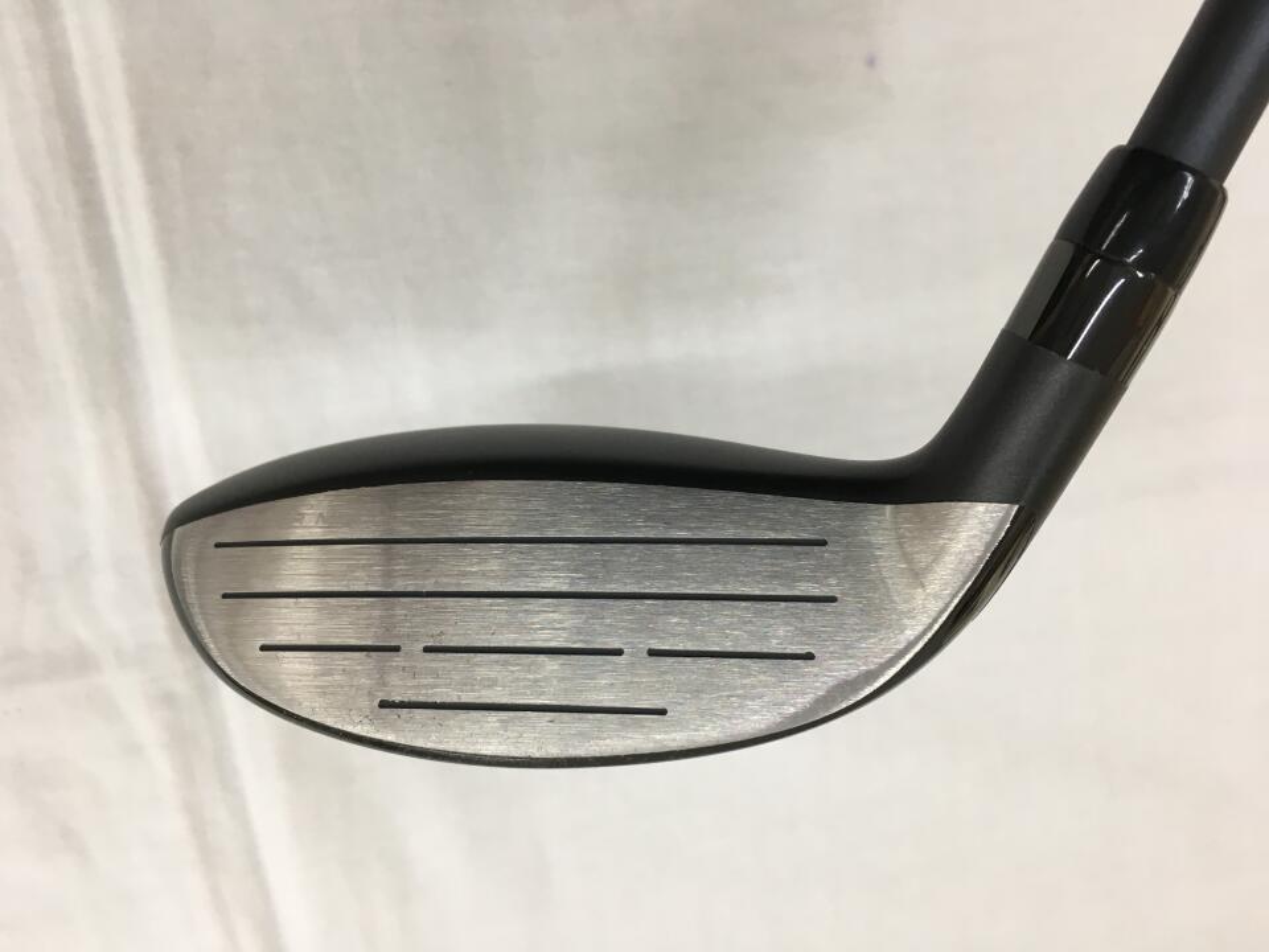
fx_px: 1063
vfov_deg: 48.2
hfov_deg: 61.7
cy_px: 476
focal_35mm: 29
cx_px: 634
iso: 32
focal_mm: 4.15
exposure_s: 1/33
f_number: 2.2
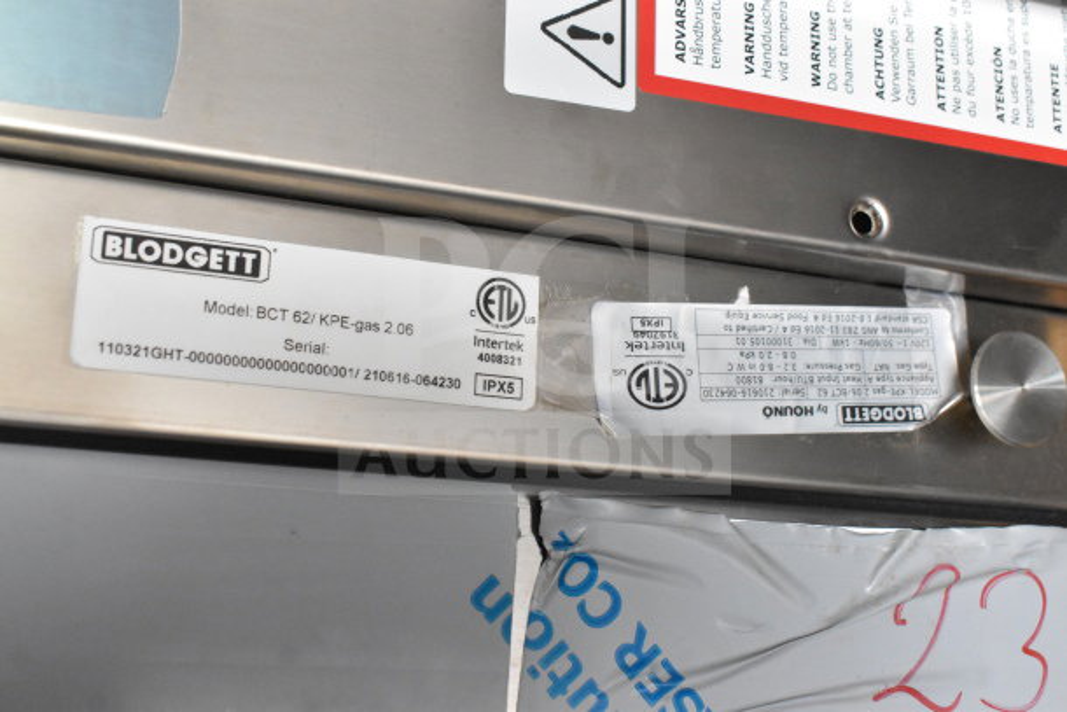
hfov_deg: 42.3
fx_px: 1378
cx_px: 534
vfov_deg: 29.0
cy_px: 356
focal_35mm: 46
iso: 6400
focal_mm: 31
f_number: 8
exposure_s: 1/250
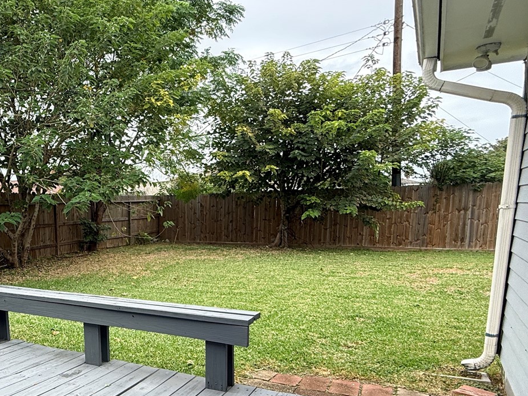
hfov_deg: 51.9
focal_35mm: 31
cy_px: 270
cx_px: 59
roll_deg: +1.1
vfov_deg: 44.7
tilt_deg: -6.8
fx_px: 473
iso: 50
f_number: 2.2
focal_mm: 2.22
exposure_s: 1/518
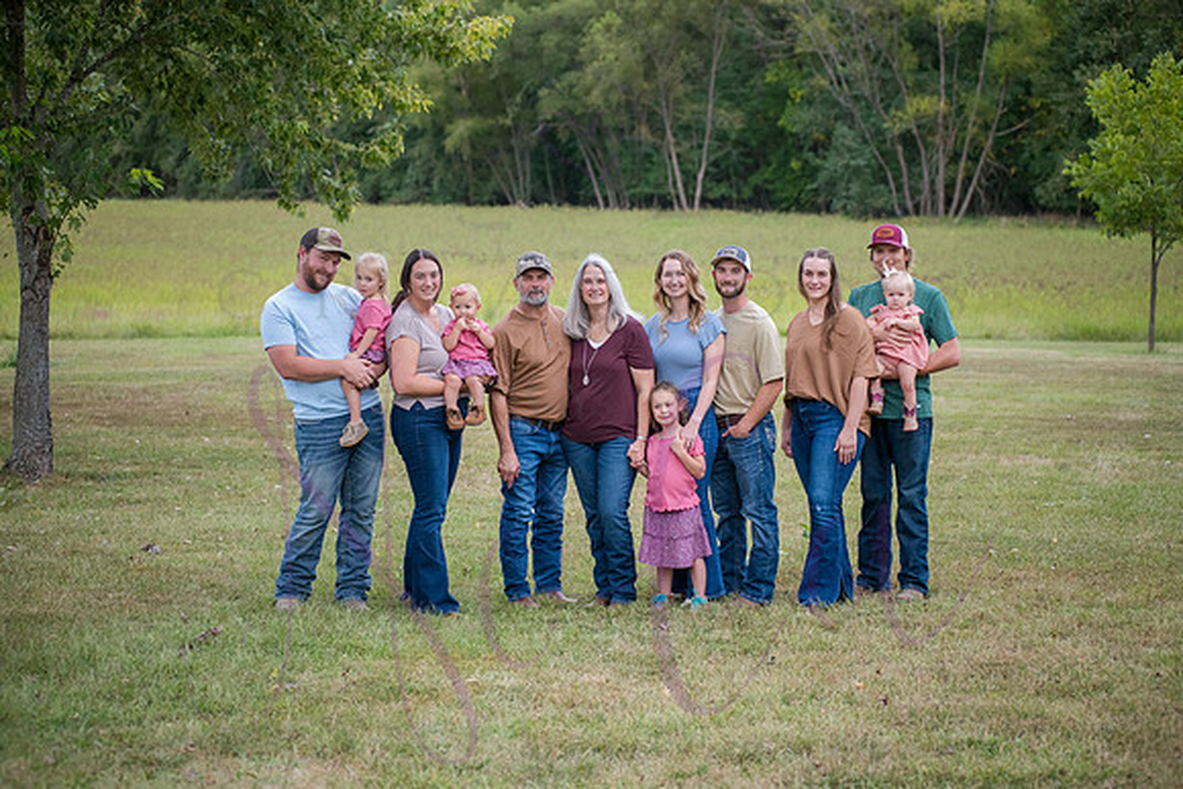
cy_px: 394
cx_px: 592
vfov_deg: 17.1
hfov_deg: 25.4
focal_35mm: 80
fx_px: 2629
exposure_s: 1/500
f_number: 4.5
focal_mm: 80
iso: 400
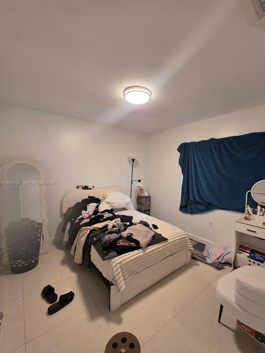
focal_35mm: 14
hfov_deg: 85.6
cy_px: 183
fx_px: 143
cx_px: 139
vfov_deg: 102.0
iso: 250
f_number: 1.9
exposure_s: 1/60
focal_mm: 2.2
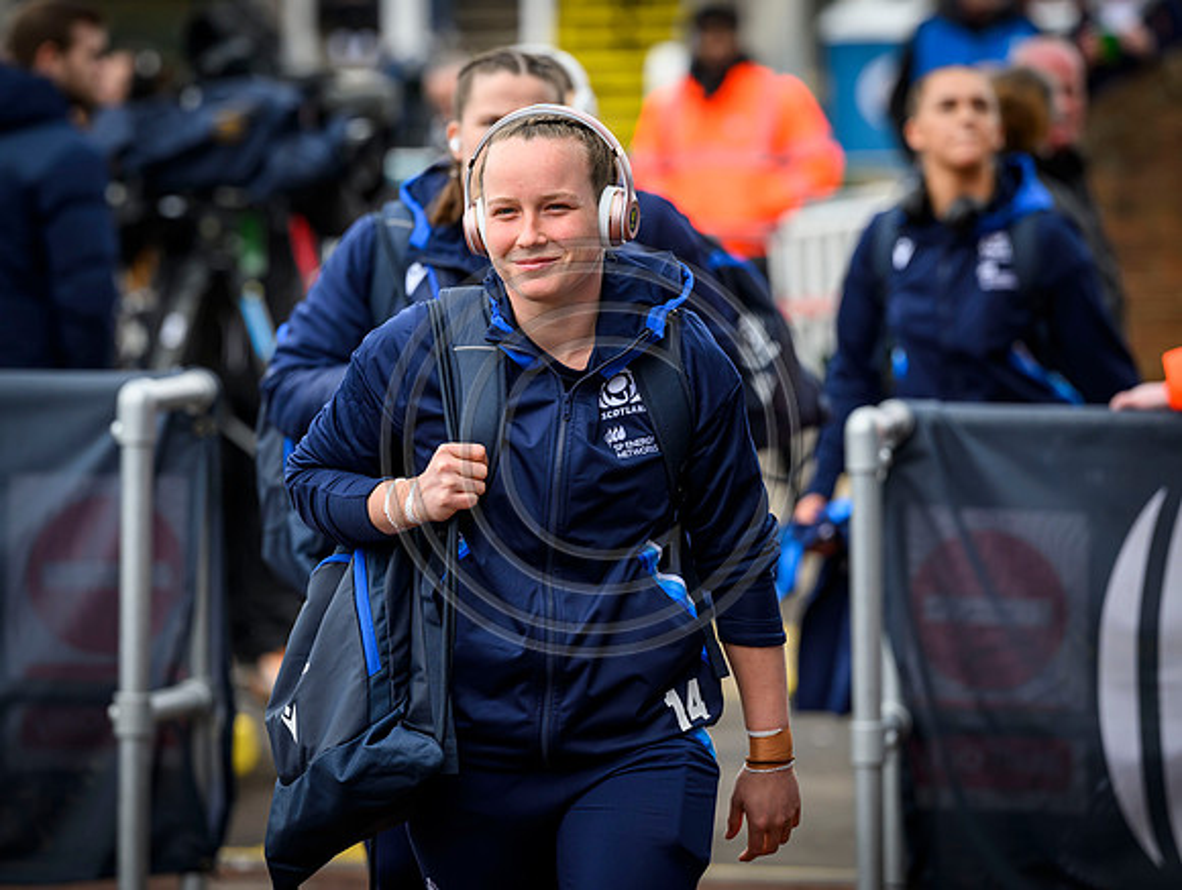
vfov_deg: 5.7
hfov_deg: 7.5
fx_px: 9016
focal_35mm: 264
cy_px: 368
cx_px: 570
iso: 500
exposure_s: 1/640
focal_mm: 200
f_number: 4
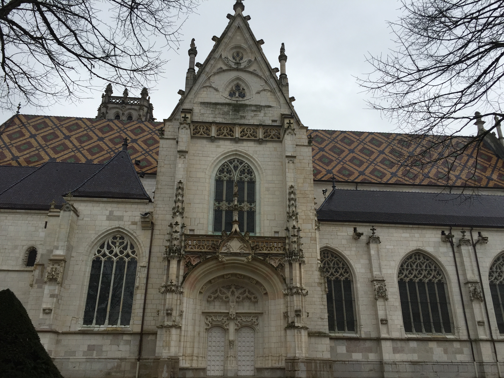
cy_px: 189
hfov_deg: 61.7
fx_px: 422
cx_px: 252
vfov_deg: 48.2
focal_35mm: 29
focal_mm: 4.15
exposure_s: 1/659
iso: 32
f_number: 2.2
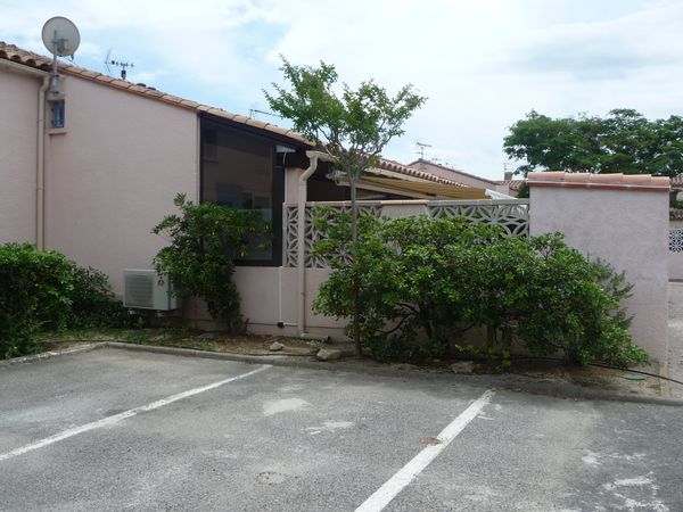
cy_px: 256
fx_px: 651
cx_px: 342
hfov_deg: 55.4
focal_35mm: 33
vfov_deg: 42.9
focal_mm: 4.7
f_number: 3.3
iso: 100
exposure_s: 1/1300
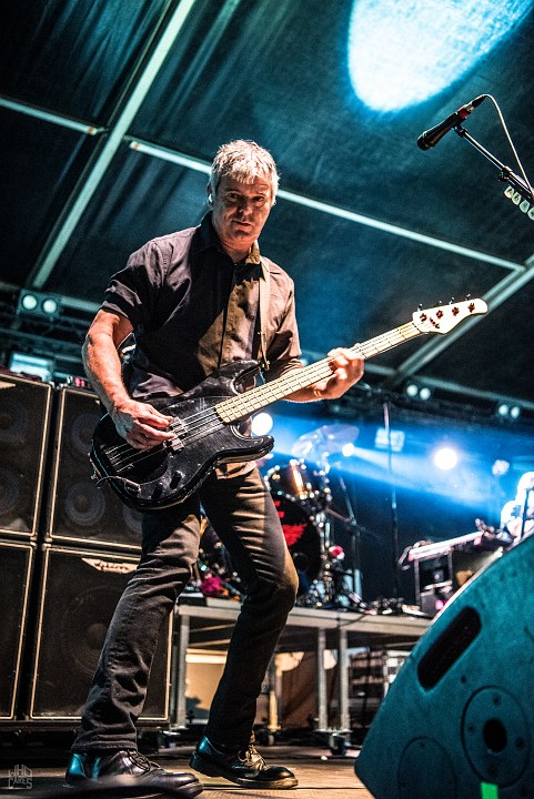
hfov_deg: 30.6
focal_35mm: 44
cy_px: 400
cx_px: 267
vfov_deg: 44.5
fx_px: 978
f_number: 2.8
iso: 4000
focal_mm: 44
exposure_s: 1/80
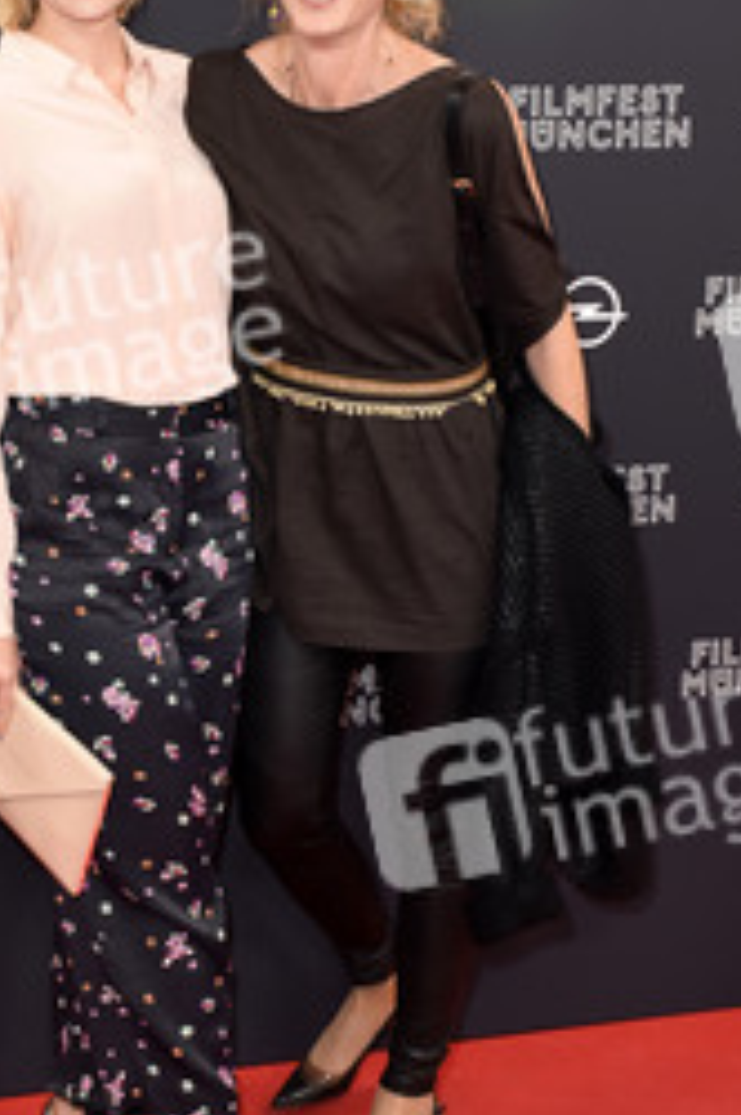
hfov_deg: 18.7
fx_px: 2229
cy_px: 562
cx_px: 183
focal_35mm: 72
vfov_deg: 28.1
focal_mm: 30
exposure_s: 1/60
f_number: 6.3
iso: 400
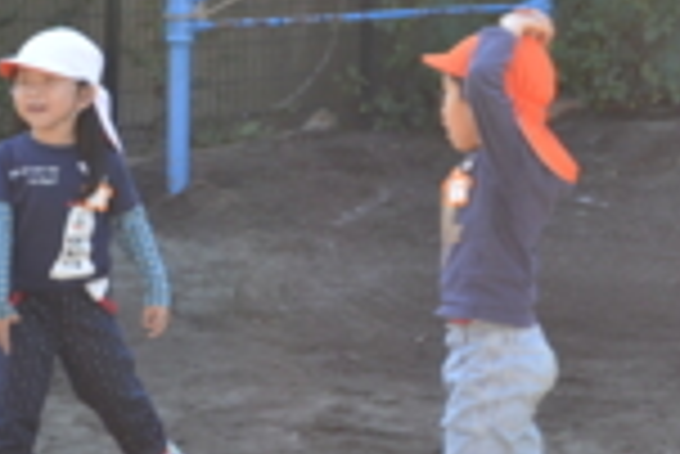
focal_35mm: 167
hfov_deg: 12.2
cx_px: 685
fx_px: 3157
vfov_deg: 8.2
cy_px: 7
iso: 360
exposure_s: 1/125
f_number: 5.6
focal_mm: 42
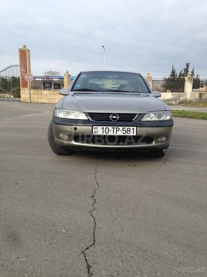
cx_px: 104
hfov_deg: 42.9
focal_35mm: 33
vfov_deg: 55.4
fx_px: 263
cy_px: 138
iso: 50
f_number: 2.4
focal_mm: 4.12
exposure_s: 1/821
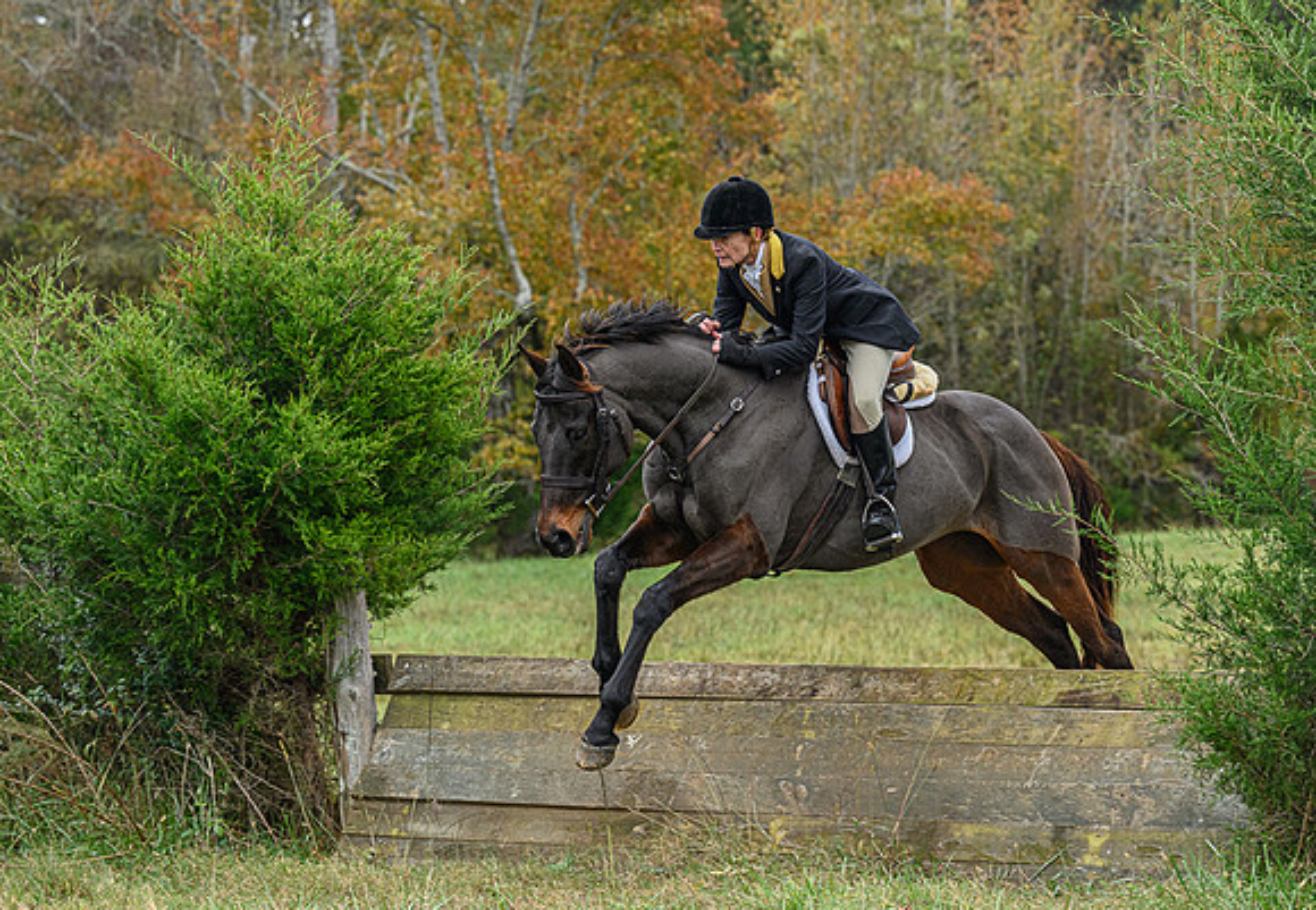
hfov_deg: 19.0
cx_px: 720
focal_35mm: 106
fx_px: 3926
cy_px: 424
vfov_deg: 13.2
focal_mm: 82
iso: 1000
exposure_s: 1/800
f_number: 3.5
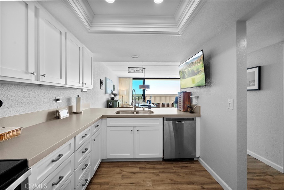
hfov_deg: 104.2
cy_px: 95
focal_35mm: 14
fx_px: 110
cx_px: 142
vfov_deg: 81.2
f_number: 8
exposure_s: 1/80
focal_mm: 14
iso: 1600
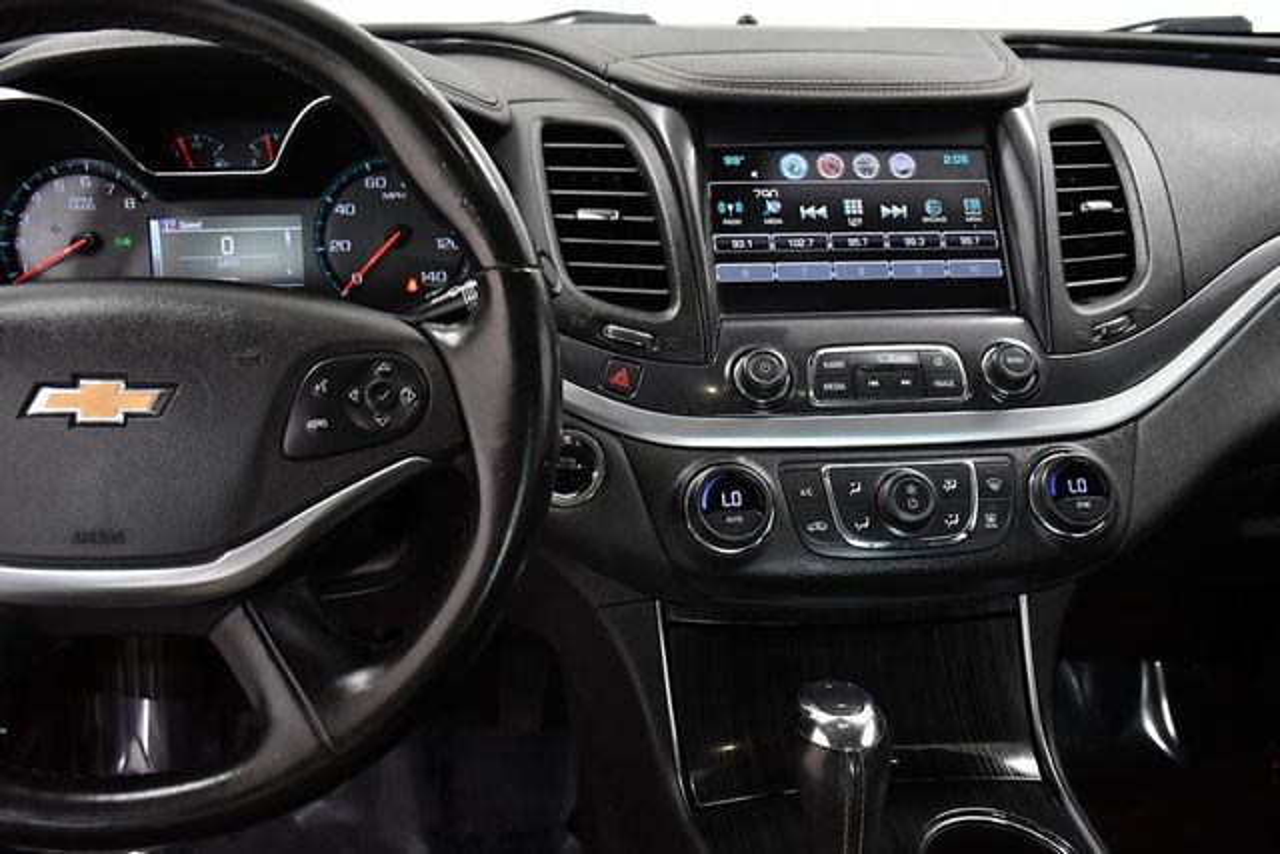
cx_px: 640
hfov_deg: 55.8
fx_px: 1209
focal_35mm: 34
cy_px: 427
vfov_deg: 38.9
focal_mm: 23
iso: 2500
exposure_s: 1/320
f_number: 4
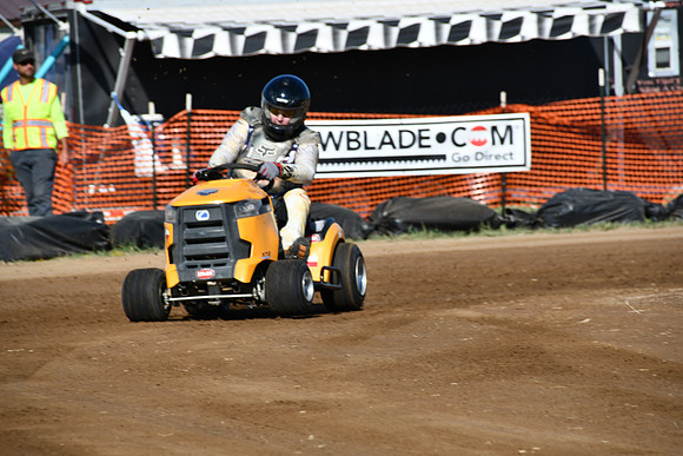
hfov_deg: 7.4
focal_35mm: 277
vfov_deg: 5.0
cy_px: 228
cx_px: 342
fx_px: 5256
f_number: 8
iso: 160
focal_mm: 185
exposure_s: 1/500
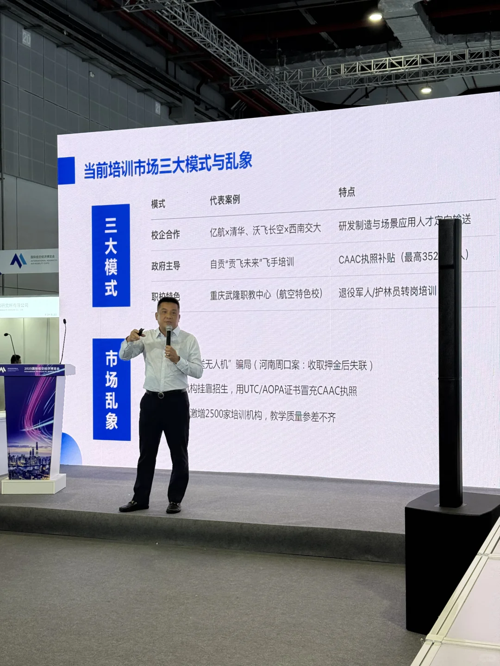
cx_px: 250
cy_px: 333
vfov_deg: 39.7
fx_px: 924
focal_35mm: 48
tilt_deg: -0.9
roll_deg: -0.2
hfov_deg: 30.3
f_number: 1.78
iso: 64
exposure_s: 1/240
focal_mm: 6.76
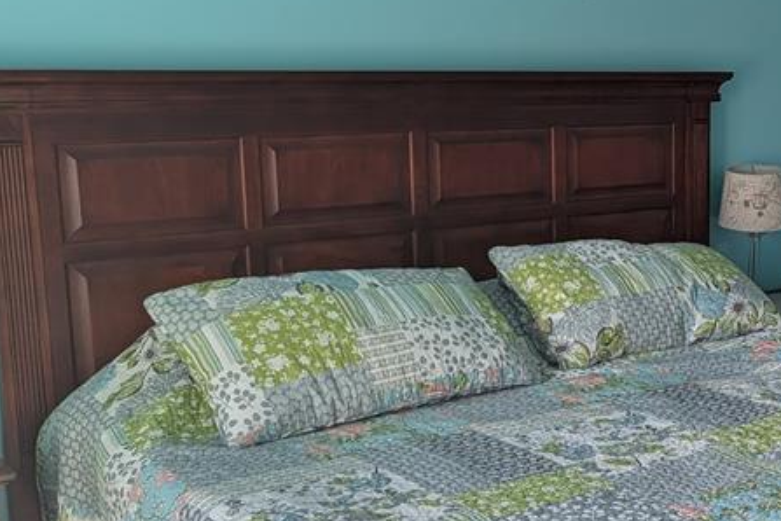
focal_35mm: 57
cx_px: 830
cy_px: 285
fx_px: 1236
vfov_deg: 23.8
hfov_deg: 31.6
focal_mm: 6.9
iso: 19
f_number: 1.68
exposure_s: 1/263
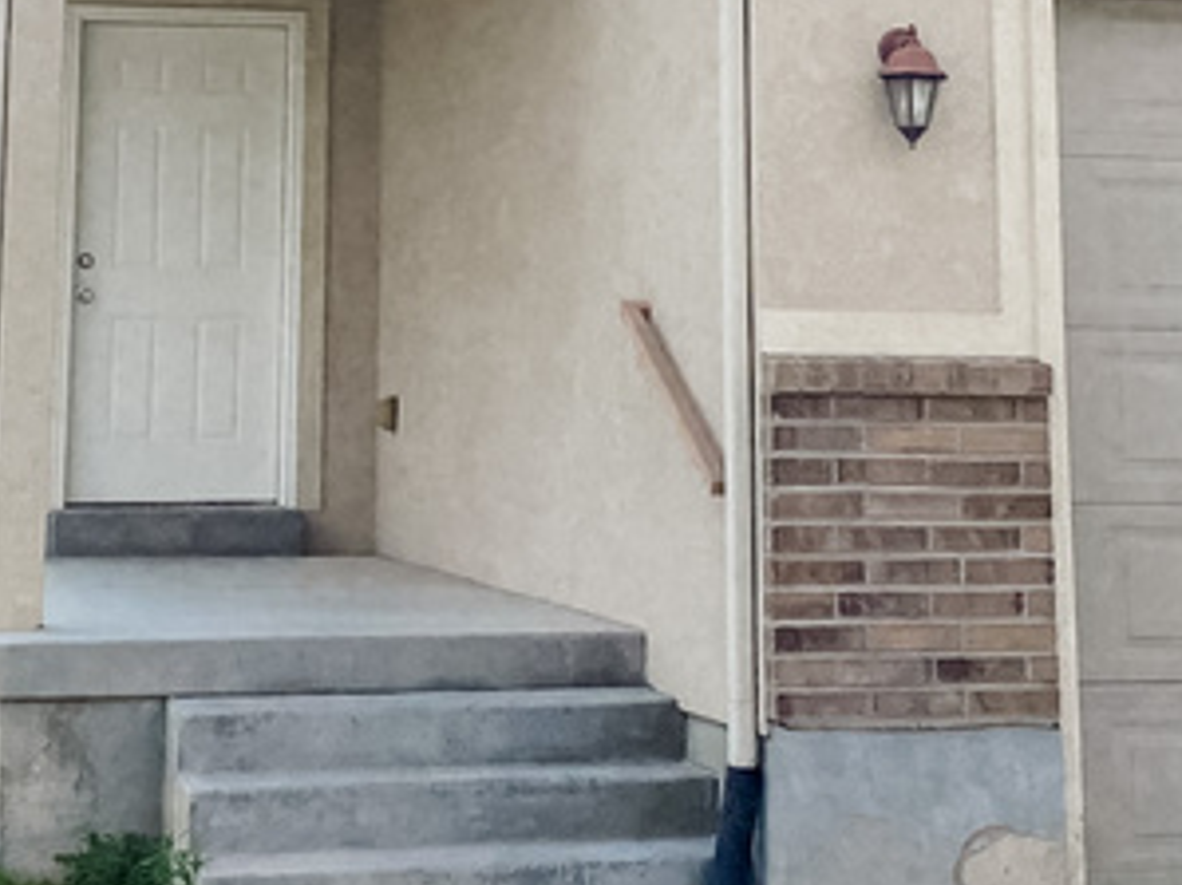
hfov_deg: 22.0
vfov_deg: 16.1
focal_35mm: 89
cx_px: 502
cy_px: -119
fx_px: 3038
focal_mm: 4.25
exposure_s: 1/6800
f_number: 1.8
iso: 32
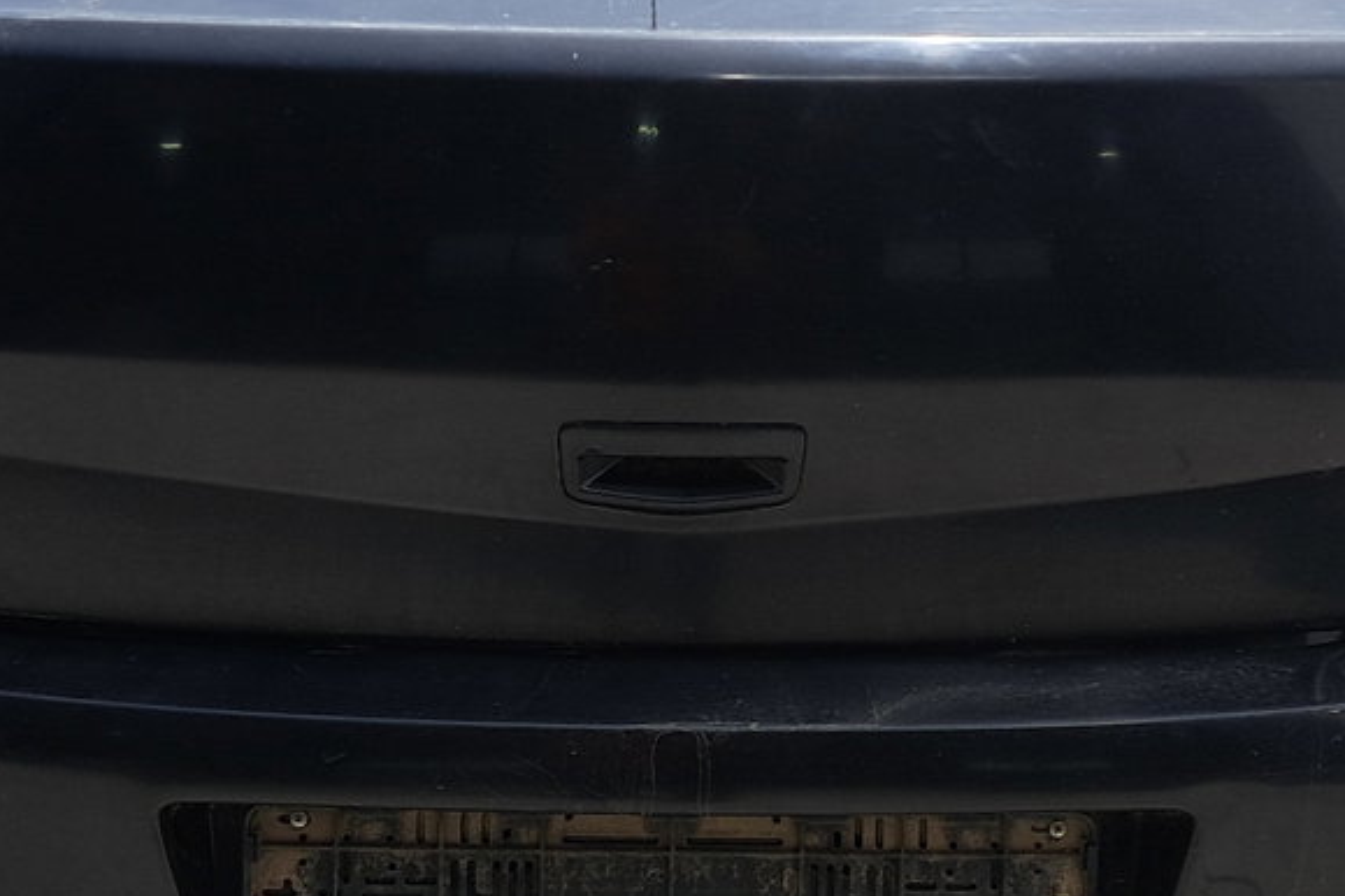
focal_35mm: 69
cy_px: 497
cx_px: 697
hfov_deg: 29.2
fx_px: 2578
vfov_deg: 19.7
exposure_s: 1/1276
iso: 50
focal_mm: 5.23
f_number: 1.8
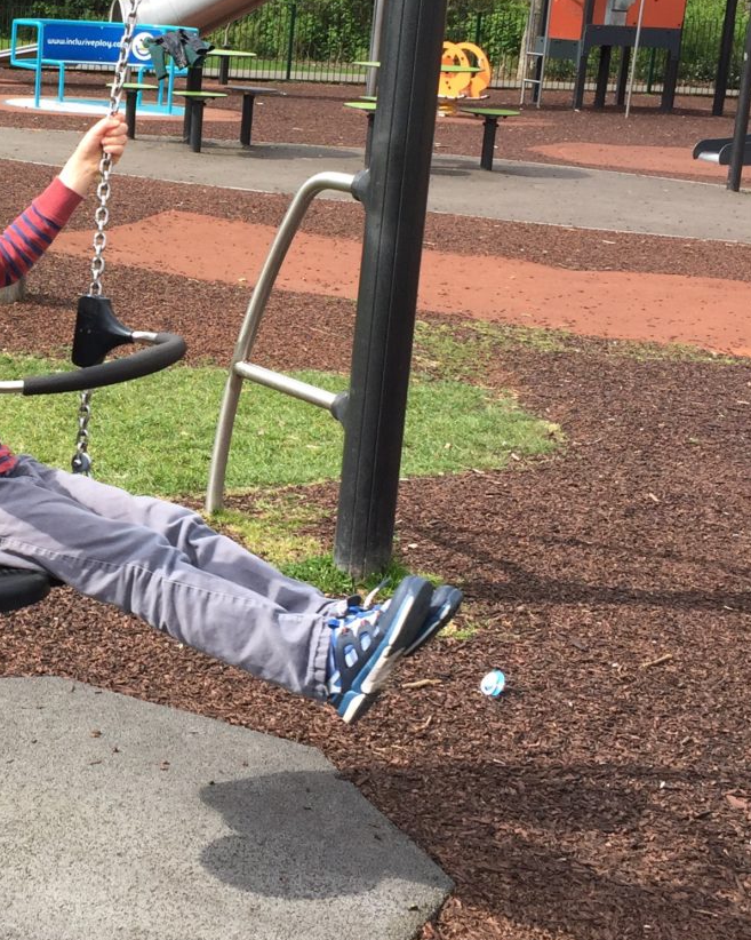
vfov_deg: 30.2
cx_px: 0
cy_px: 302
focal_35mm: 62
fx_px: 1724
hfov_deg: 23.5
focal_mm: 4.15
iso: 32
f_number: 2.2
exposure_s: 1/942
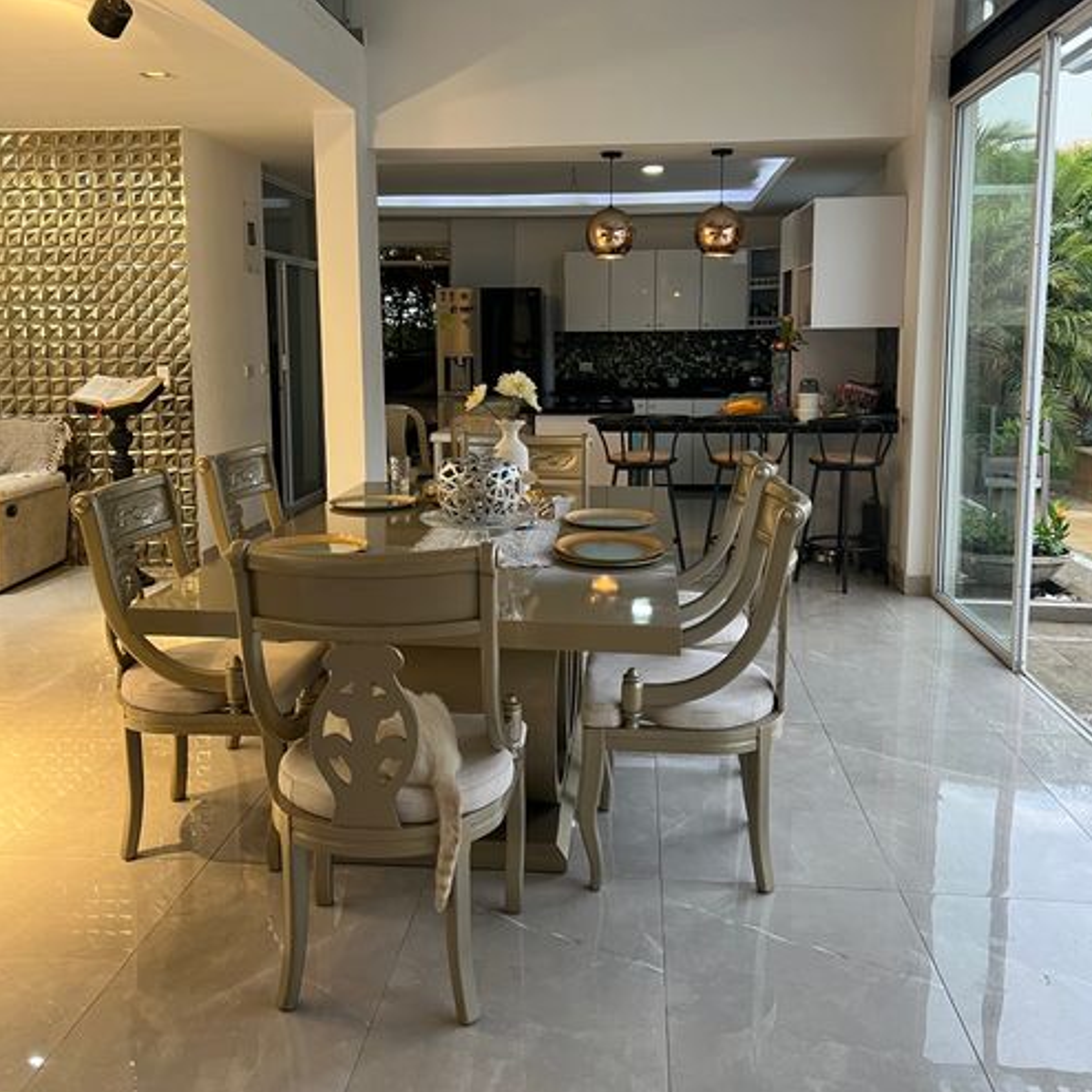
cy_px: 485
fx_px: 1106
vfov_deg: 52.4
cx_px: 548
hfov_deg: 52.5
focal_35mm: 31
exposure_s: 1/60
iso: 80
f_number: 1.5
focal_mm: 5.7
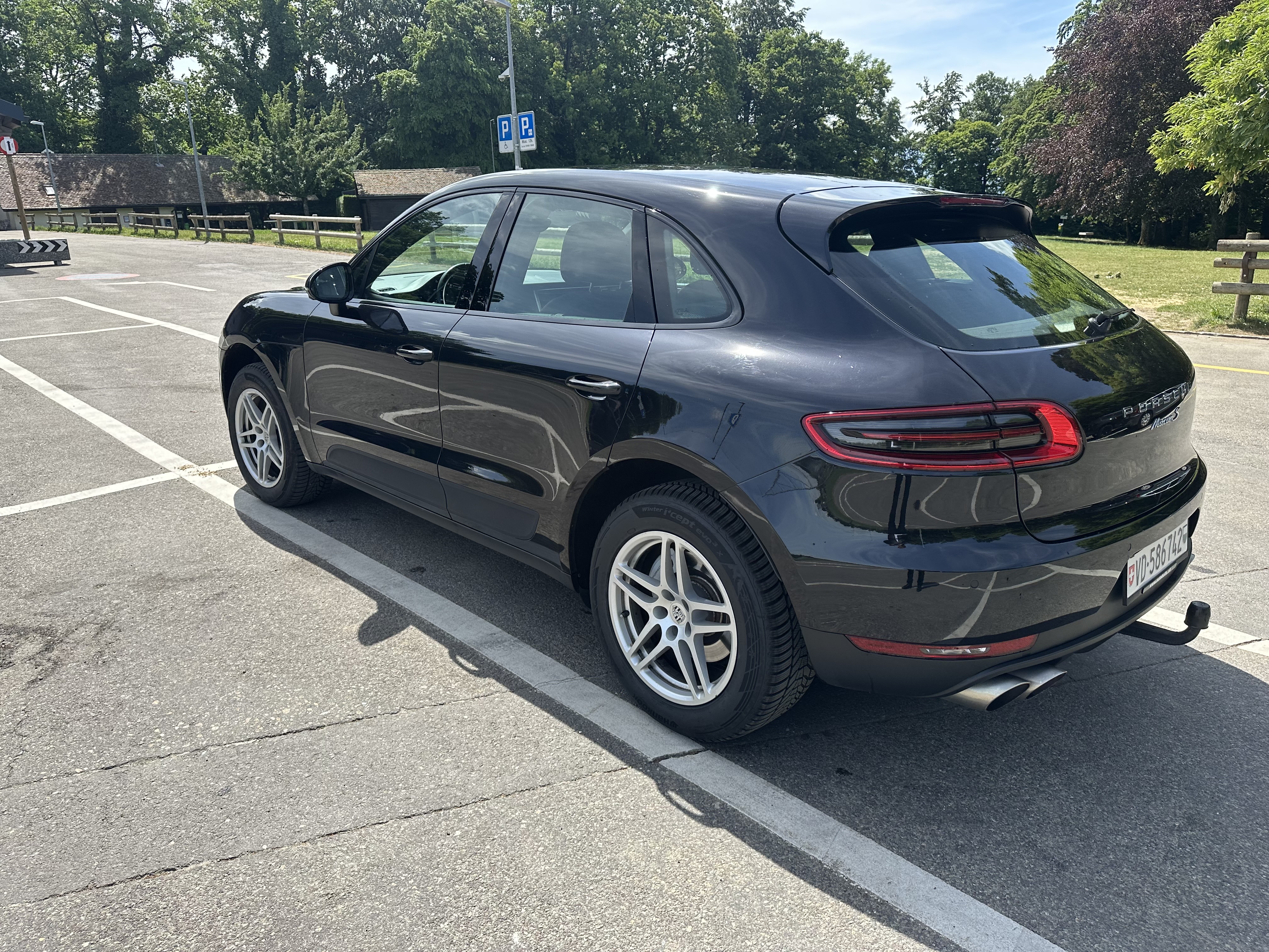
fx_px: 880
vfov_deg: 56.8
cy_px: 476
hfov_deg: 71.6
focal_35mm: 24
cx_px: 634
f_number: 1.78
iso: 80
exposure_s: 1/2299
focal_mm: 6.86
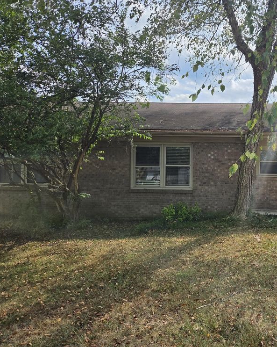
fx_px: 318
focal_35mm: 31
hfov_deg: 43.9
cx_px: 236
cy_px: 177
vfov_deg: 57.2
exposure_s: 1/6409
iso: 80
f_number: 1.8
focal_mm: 5.4
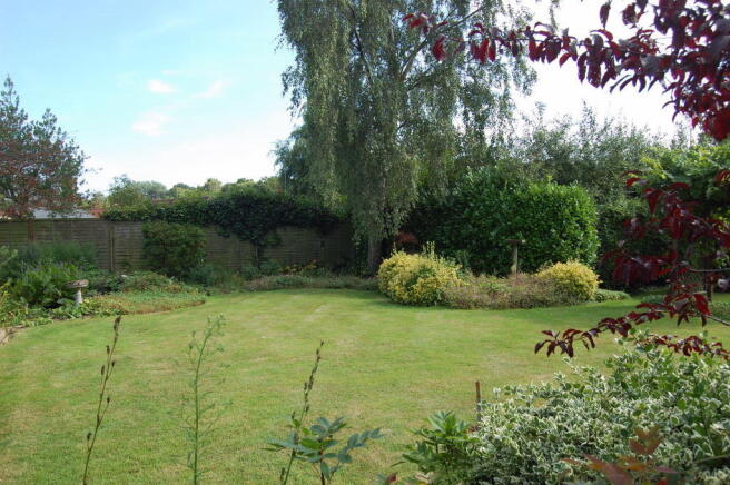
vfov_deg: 43.5
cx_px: 365
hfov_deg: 62.0
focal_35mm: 30
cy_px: 242
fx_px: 608
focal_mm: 20
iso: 200
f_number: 7.1
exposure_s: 1/200
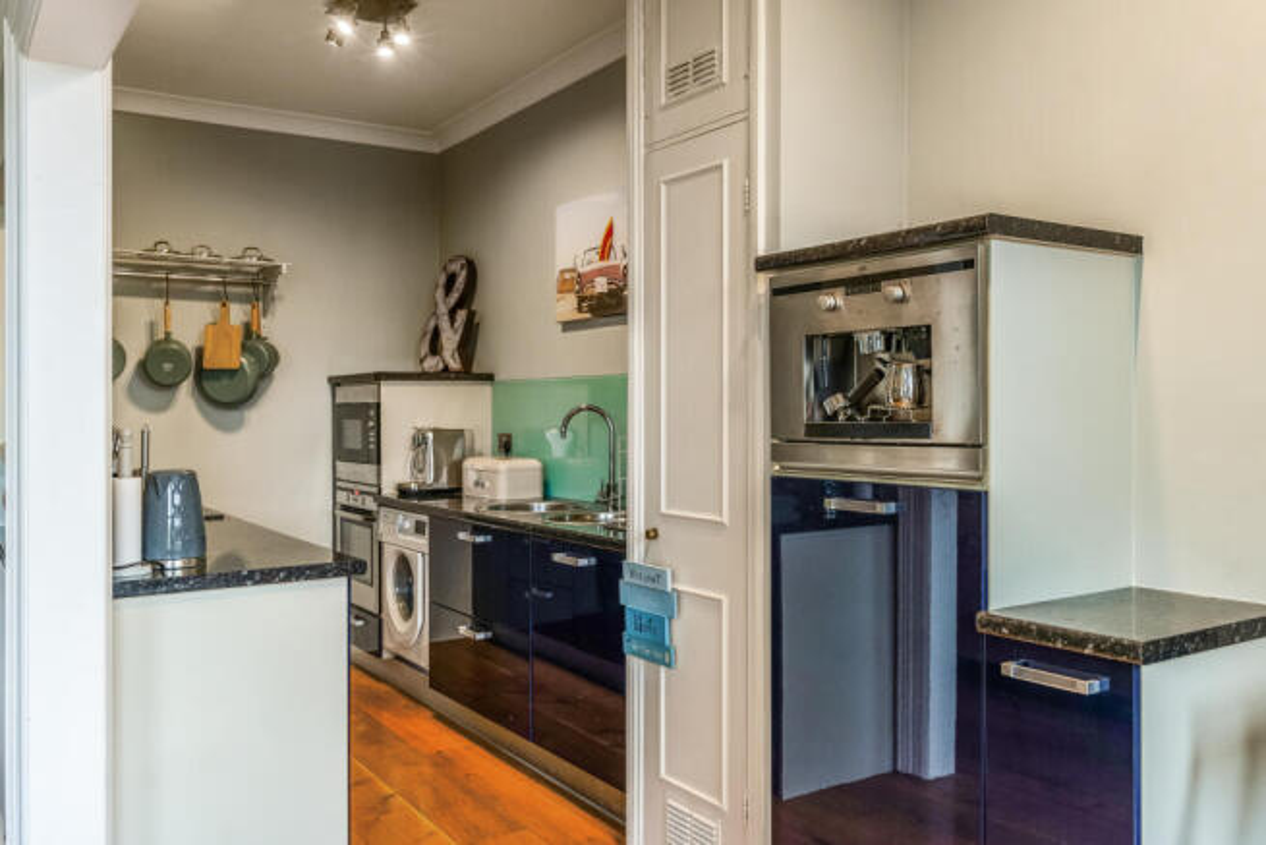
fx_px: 1020
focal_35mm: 29
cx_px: 633
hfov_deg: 63.6
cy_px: 422
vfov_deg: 45.0
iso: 500
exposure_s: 1/20
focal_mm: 29
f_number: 5
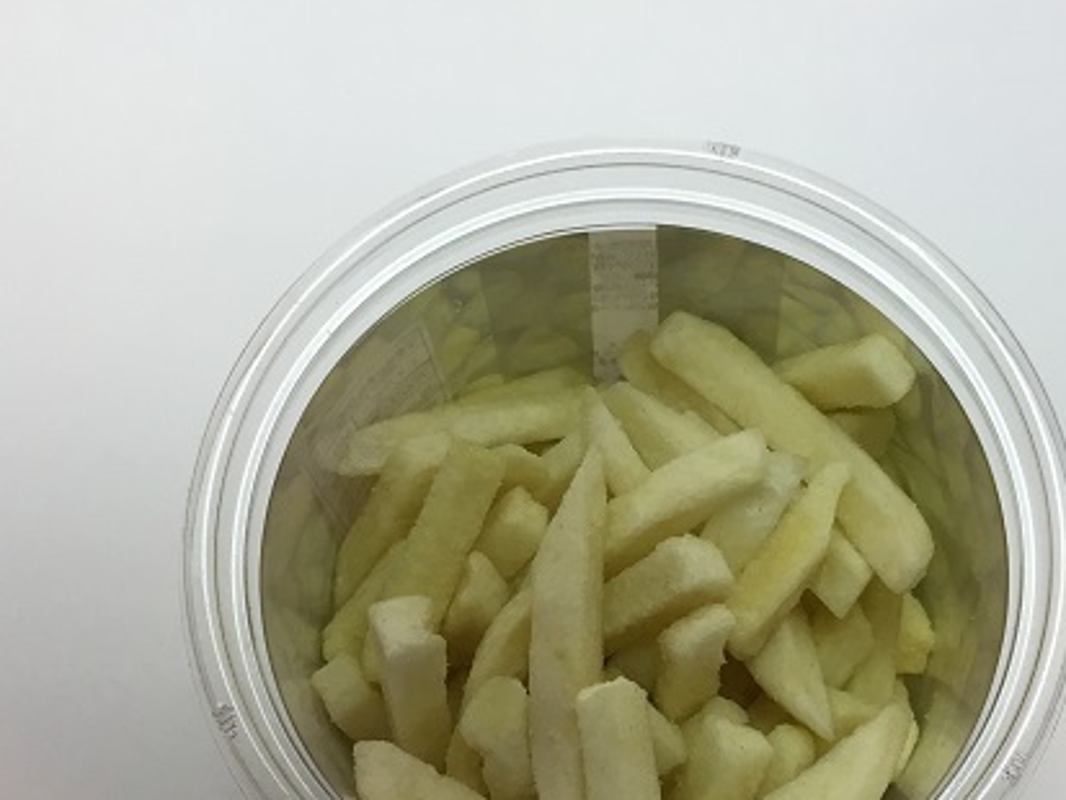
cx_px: 640
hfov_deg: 39.5
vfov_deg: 29.8
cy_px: 601
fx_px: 1479
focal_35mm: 48
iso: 50
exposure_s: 1/30
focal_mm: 3.3
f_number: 2.4
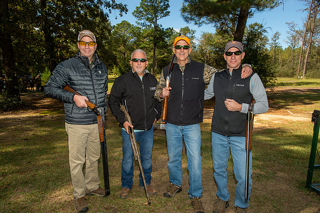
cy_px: 106
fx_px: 213
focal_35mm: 24
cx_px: 160
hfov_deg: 73.8
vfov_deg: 53.1
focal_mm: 24
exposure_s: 1/160
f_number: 6.3
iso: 125
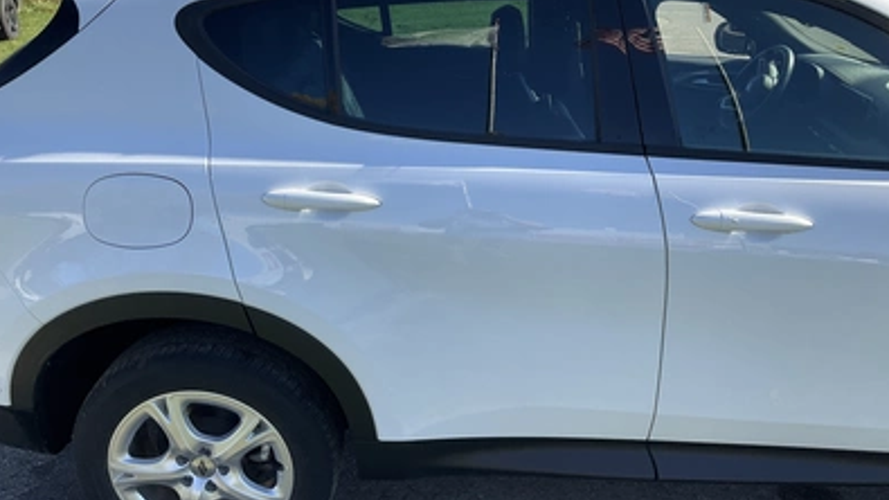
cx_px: 446
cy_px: 212
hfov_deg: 61.0
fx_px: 754
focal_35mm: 32
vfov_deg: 36.6
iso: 25
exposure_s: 1/770
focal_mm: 3
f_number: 1.8
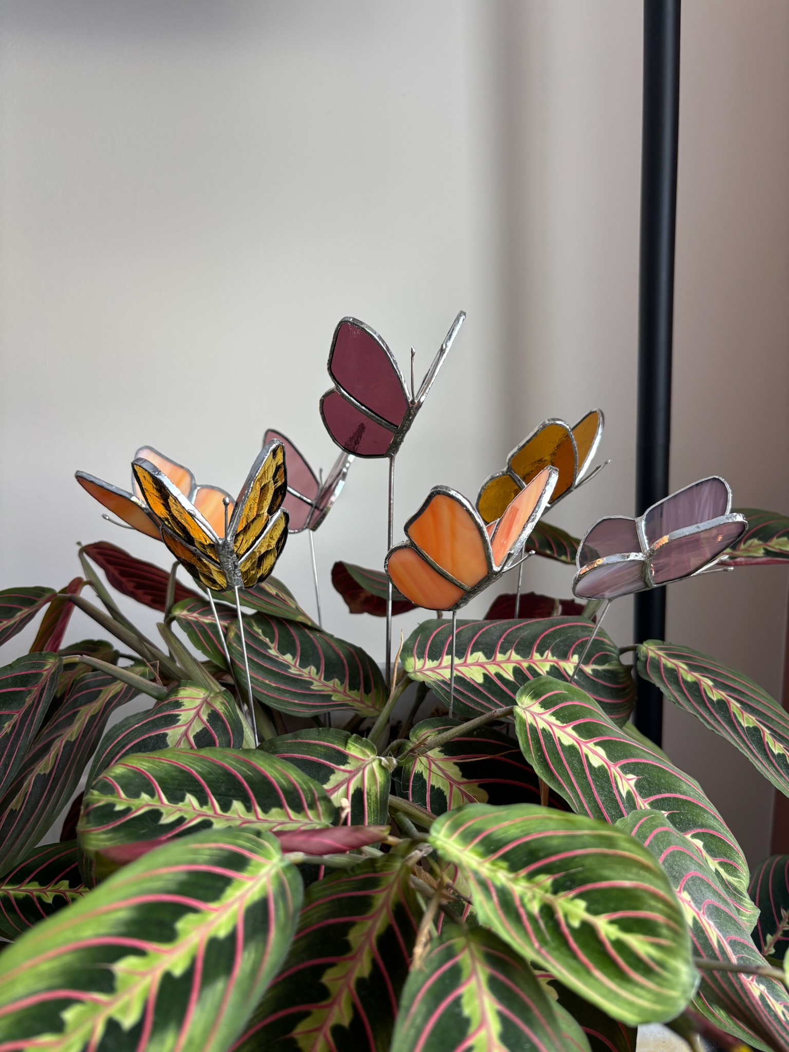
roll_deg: +1.2
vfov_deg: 67.3
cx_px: 394
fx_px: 790
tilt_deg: -12.7
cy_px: 526
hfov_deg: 53.1
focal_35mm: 26
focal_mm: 5.96
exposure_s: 1/121
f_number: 1.6
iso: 64
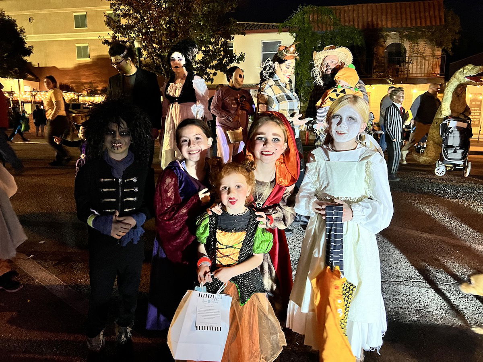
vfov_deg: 53.1
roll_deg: +0.8
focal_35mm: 26
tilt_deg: -8.8
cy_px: 181
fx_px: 363
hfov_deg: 67.3
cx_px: 242
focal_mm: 5.7
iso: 640
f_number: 1.5
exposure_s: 1/30
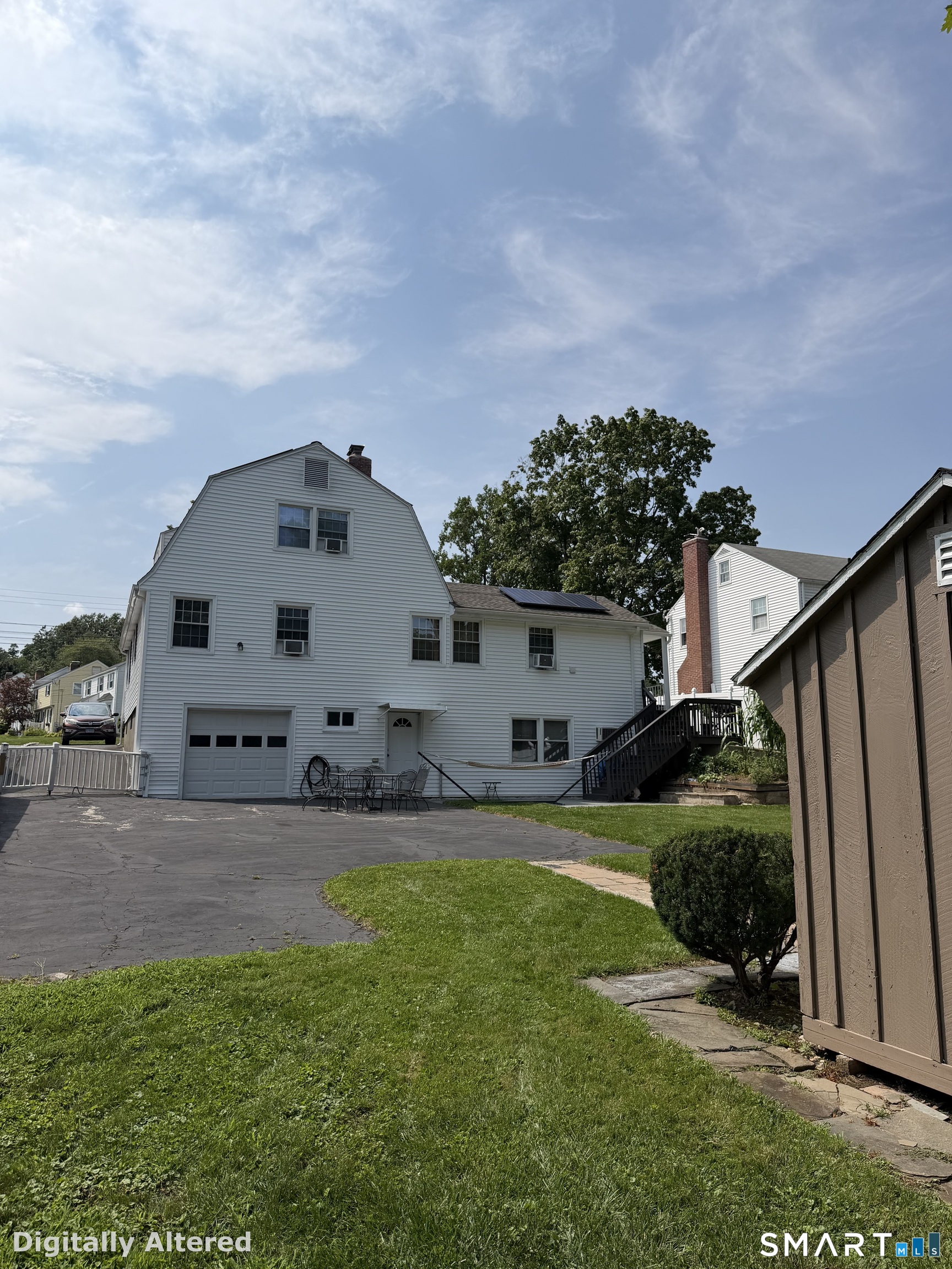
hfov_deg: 56.8
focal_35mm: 24
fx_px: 880
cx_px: 476
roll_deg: +0.9
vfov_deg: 71.6
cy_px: 634
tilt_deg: +10.6
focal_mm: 6.76
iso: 80
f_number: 1.78
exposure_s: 1/8130
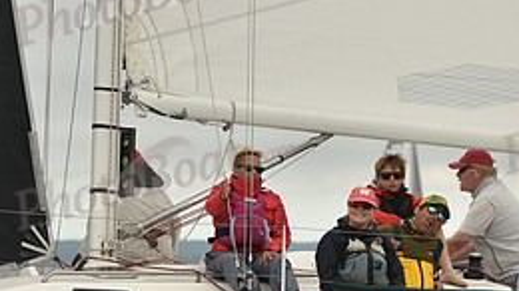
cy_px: 254
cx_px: 401
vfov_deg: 2.6
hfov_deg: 4.6
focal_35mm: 467
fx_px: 6424
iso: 320
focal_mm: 200
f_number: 8
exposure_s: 1/800
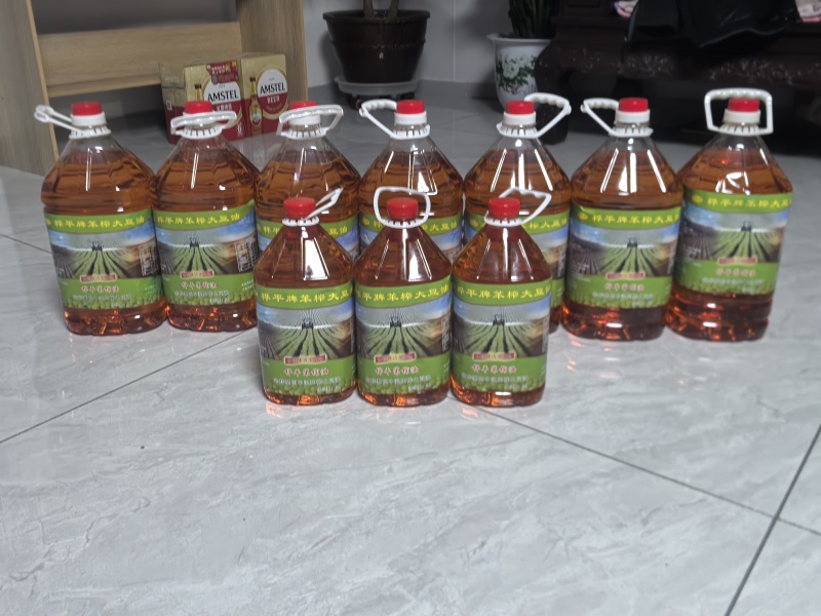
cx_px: 410
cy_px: 308
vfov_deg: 44.2
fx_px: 759
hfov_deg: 56.8
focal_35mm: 32
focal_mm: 6.35
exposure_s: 1/50
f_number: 2
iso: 400
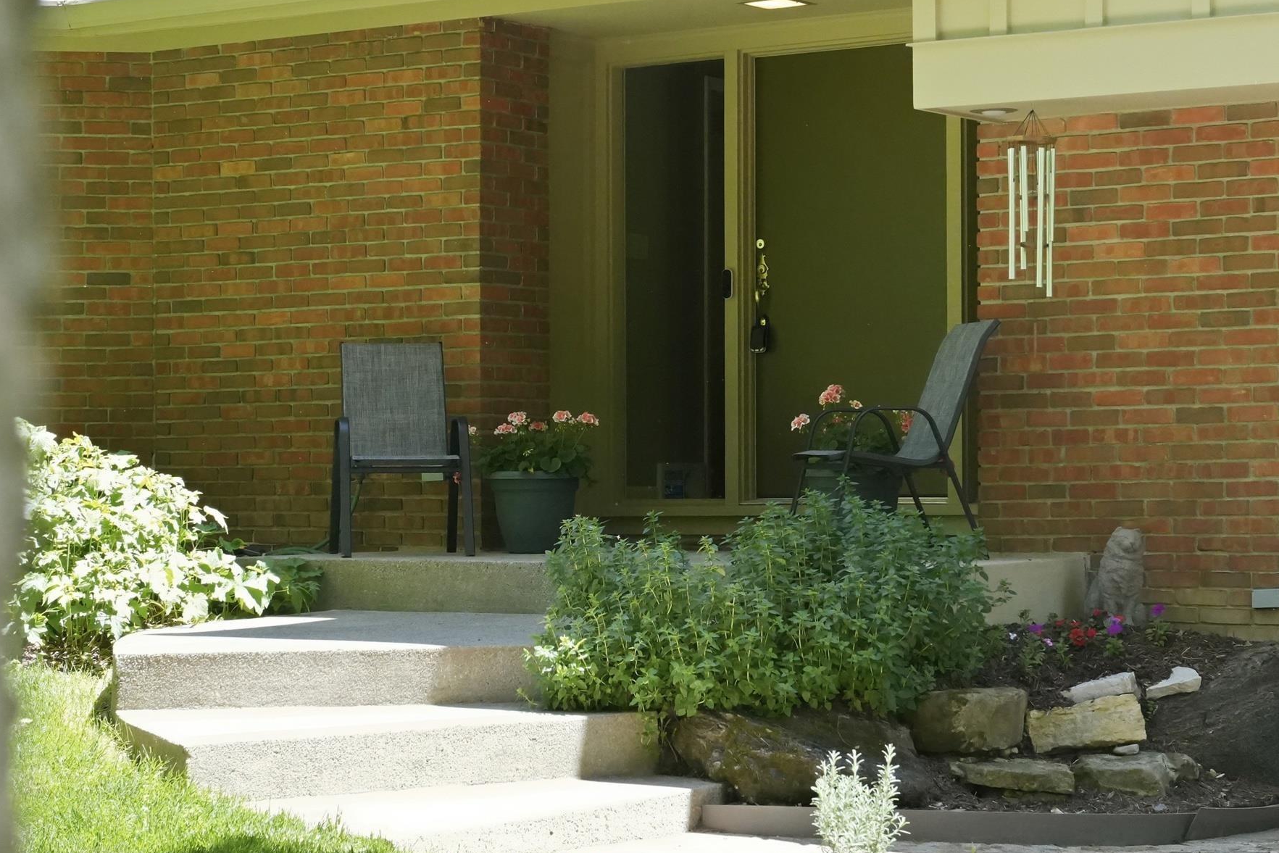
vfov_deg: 16.1
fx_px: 3020
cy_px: 388
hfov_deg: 23.9
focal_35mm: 85
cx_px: 614
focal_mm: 40
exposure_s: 1/1600
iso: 4000
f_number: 5.6
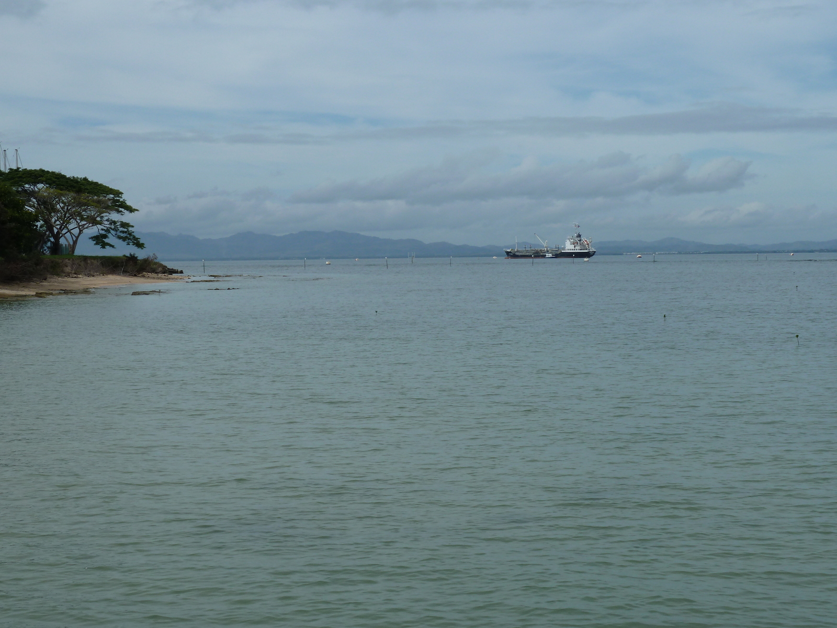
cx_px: 418
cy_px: 314
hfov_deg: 30.7
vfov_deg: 23.3
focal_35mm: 63
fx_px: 1523
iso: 80
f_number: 5.6
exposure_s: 1/640
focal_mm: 10.3
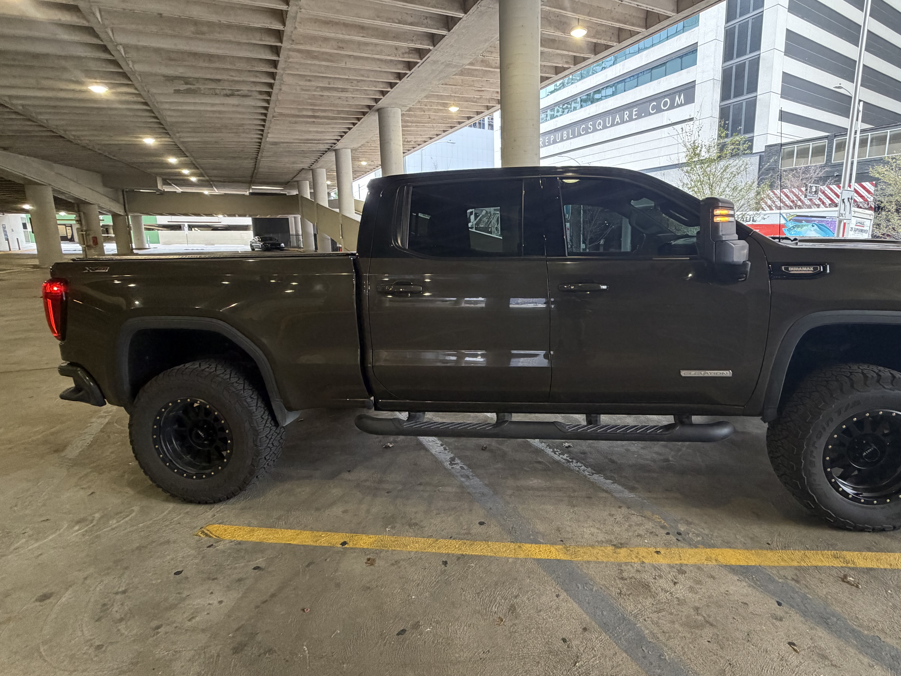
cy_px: 307
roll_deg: +0.2
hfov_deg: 90.2
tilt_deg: -8.6
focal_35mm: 17
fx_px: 442
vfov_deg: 74.6
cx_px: 525
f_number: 2.2
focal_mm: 2.22
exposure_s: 1/78
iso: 320
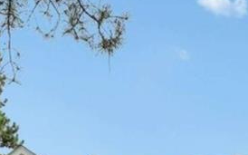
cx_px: 122
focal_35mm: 61
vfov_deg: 18.0
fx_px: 412
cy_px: 259
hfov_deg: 33.5
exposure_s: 1/2000
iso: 800
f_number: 8
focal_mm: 16
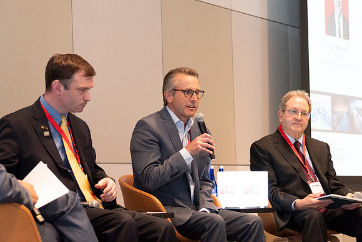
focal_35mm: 123
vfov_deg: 11.2
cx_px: 181
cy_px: 121
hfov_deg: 16.6
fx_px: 1237
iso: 3200
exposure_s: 1/100
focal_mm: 82
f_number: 5.6
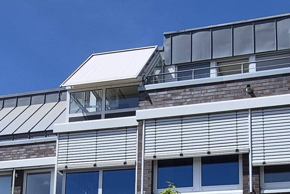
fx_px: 459
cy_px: 251
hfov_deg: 35.0
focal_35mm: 57
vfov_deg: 21.5
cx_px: 121
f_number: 2.2
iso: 40
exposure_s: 1/2872
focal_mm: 1.74
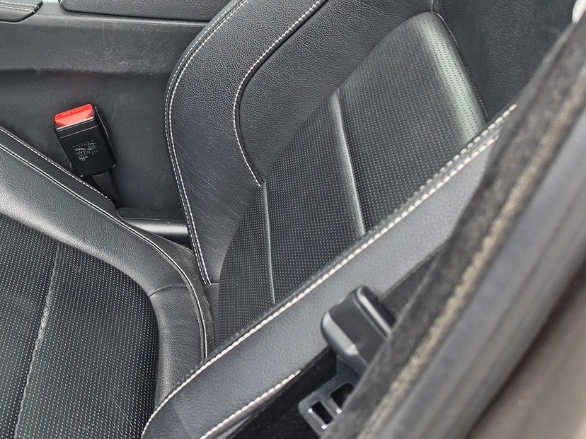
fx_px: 948
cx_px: -80
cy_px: -21
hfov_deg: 30.3
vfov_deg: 24.6
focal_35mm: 56
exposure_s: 1/180
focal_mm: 6.5
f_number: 1.4
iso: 40
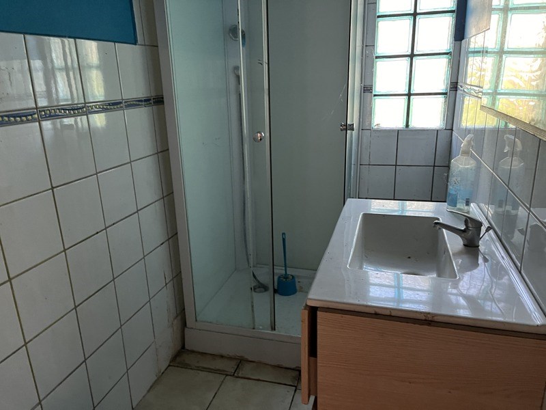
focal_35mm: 26
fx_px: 410
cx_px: 273
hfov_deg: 67.3
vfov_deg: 53.1
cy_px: 205
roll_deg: +1.7
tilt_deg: -17.1
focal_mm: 5.1
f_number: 1.6
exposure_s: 1/60
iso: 400
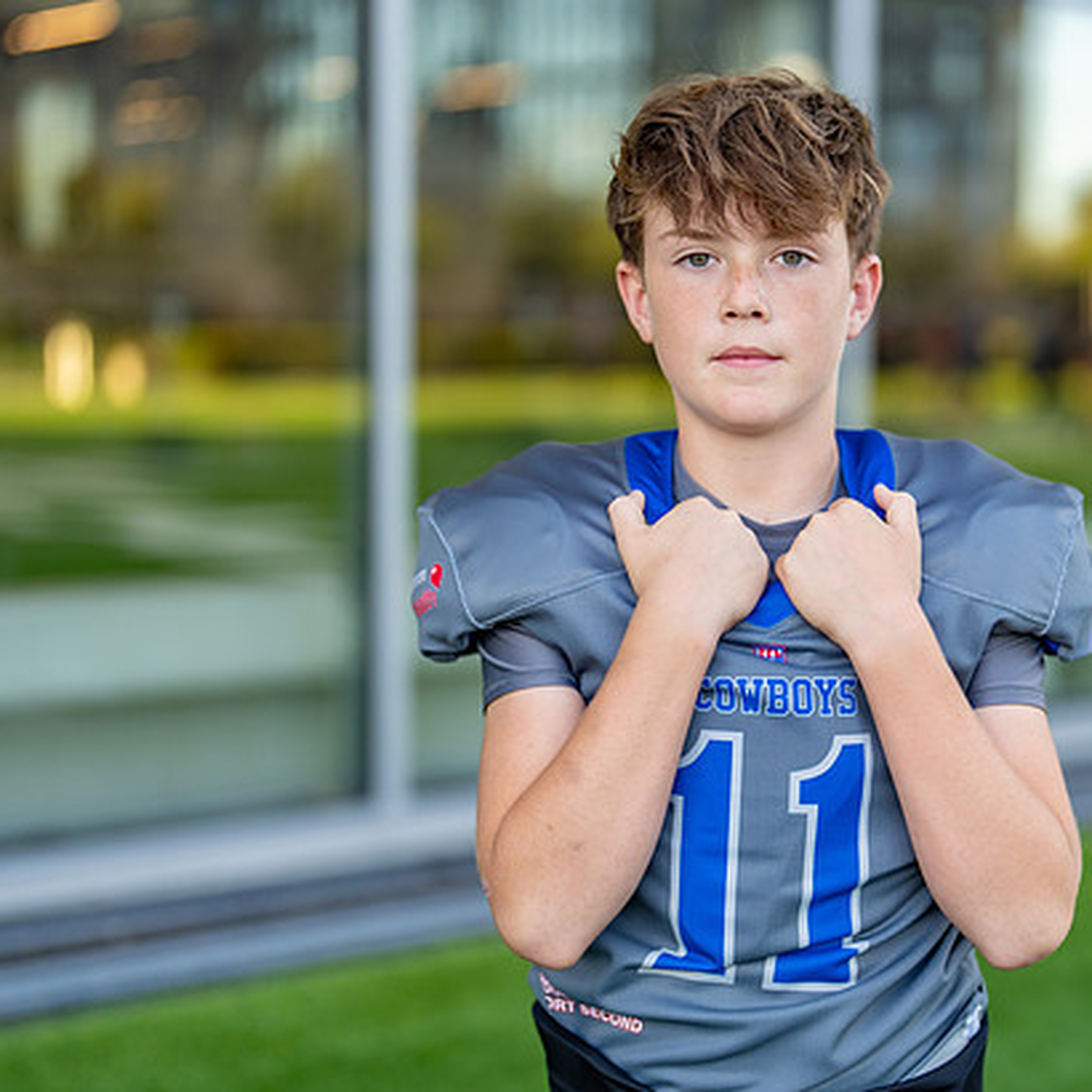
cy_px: 555
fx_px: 2498
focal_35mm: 70
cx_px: 777
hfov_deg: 24.5
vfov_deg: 24.7
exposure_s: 1/640
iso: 100
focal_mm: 50
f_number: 1.2
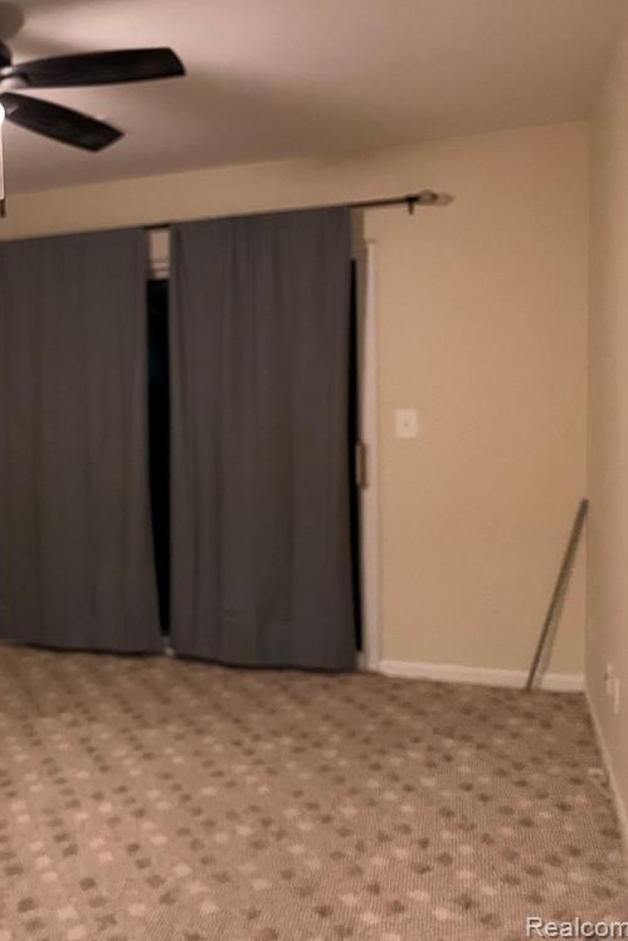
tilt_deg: -4.2
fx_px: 968
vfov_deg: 51.9
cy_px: 464
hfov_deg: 33.1
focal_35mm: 37
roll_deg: +2.3
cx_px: 9
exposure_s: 1/30
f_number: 1.6
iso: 640
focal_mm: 5.1
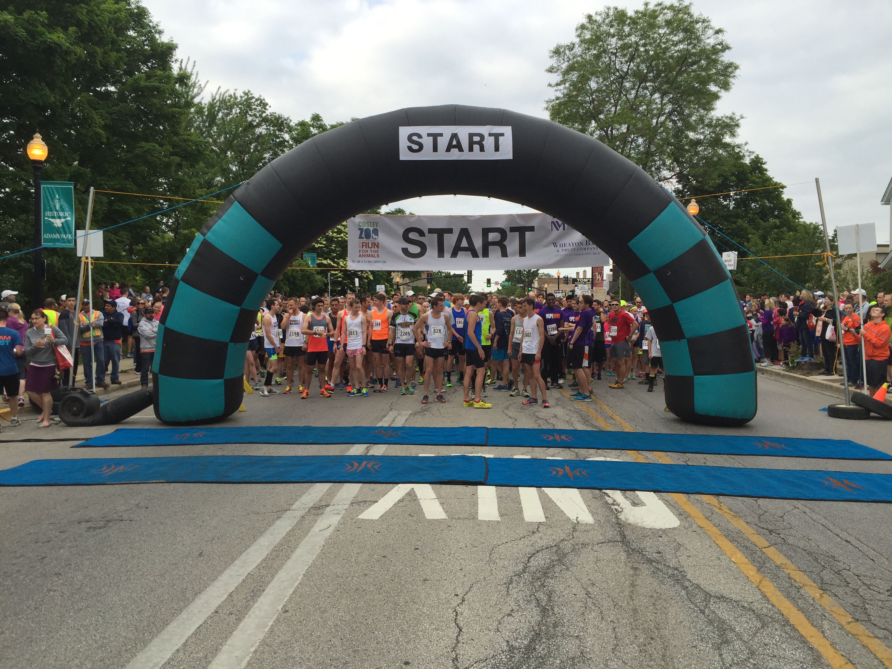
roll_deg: -0.2
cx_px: 446
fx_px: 747
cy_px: 334
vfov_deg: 48.2
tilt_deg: -1.7
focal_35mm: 29
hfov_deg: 61.7
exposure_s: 1/628
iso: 32
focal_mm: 4.15
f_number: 2.2
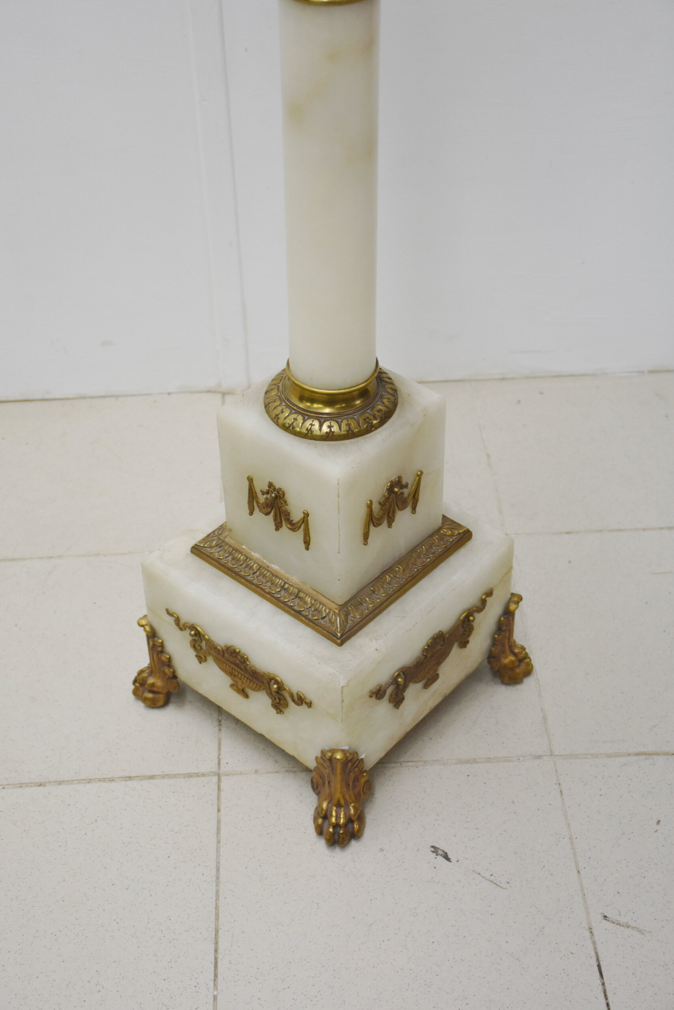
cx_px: 337
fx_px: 1474
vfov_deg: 37.8
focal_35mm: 52
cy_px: 505
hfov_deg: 25.8
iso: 800
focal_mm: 35
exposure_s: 1/100
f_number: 5
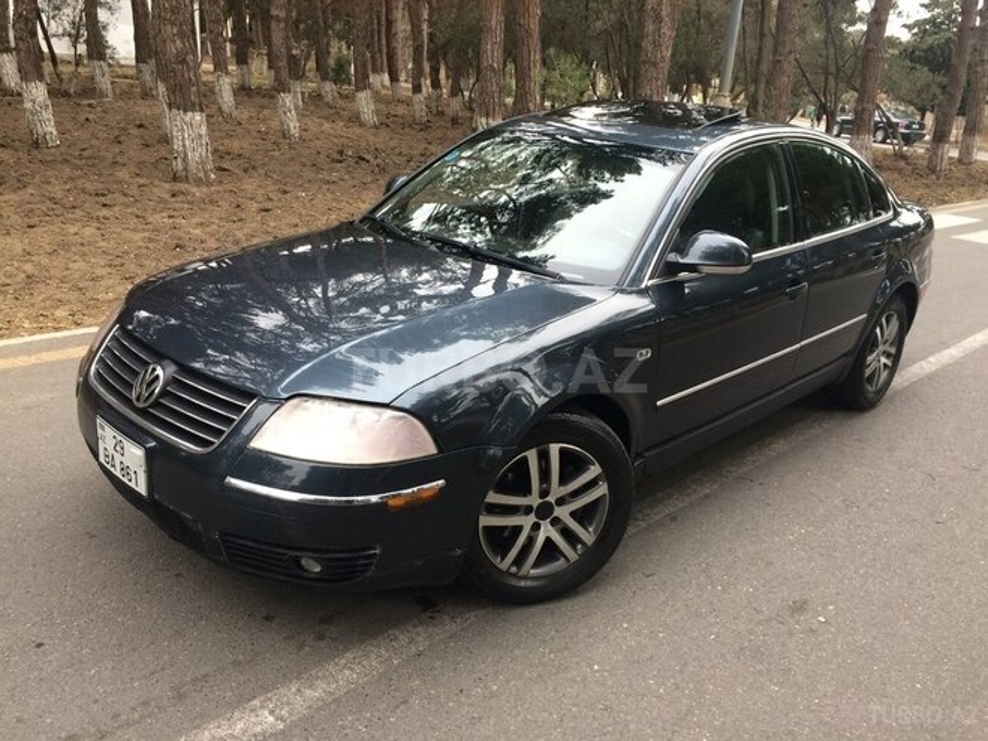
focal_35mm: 29
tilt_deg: -20.7
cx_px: 494
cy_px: 370
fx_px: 828
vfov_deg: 48.2
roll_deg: -4.8
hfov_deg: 61.7
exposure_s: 1/33
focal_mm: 4.15
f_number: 2.2
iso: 40
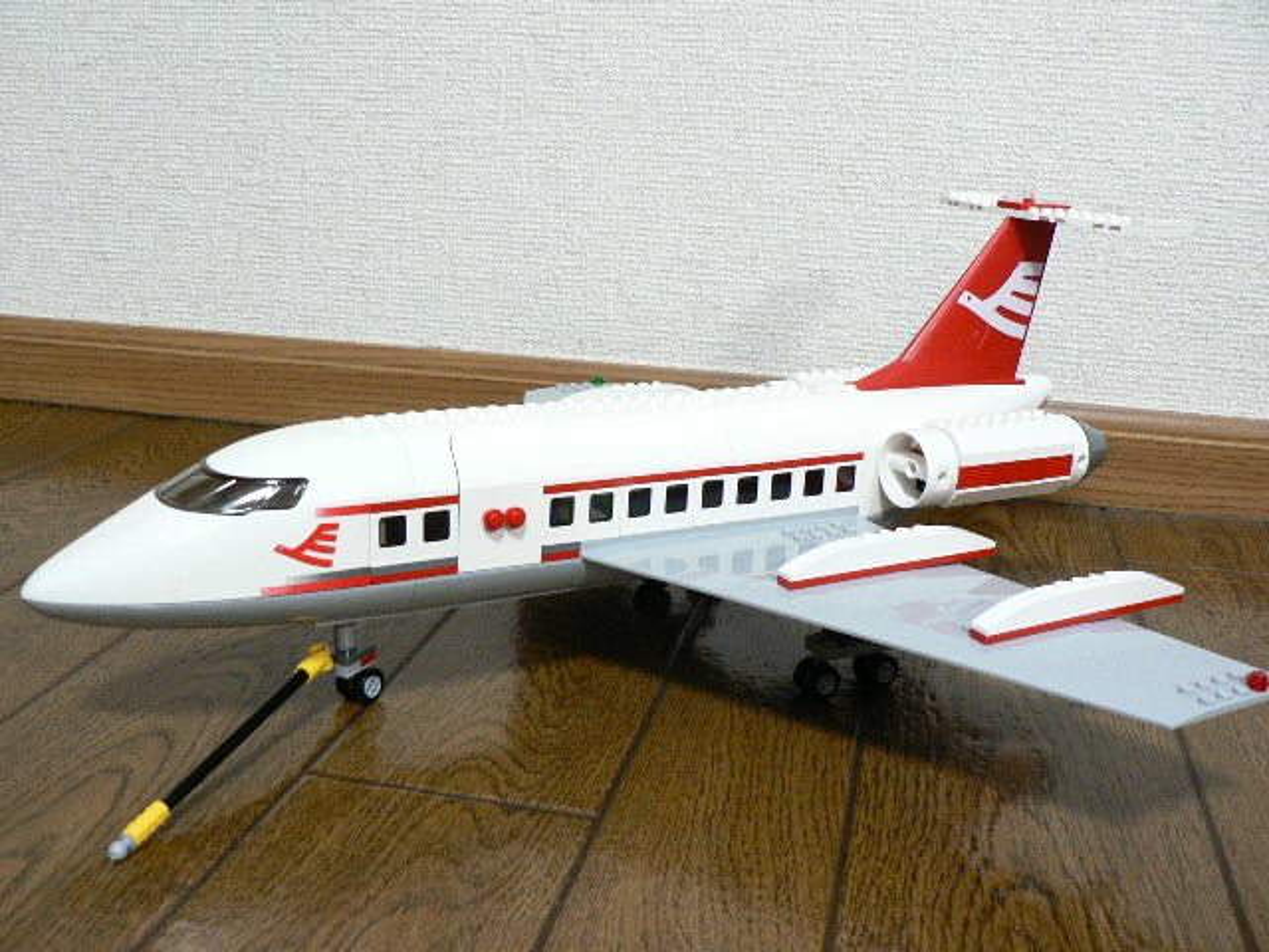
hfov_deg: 51.4
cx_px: 634
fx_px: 1320
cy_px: 476
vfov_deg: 39.7
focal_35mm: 36
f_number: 2.8
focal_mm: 6
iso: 200
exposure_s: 1/8
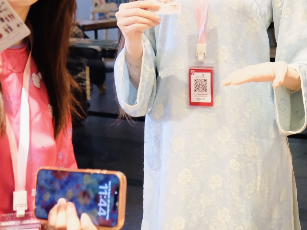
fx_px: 878
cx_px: 145
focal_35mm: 99
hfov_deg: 19.8
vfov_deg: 14.7
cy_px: -7
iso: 3200
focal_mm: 26.5
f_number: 4
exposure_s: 1/34
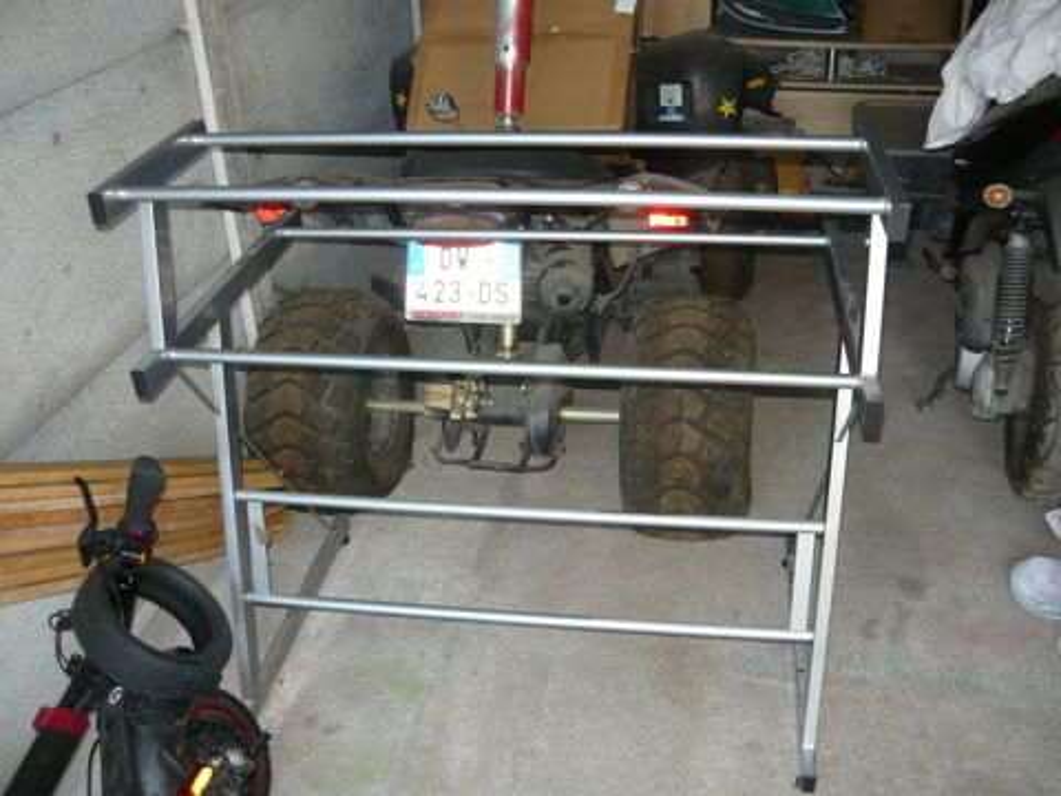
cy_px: 398
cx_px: 530
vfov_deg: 42.9
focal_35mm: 33
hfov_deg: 55.4
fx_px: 1011
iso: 160
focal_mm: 5.5
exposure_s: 1/30
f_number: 2.8
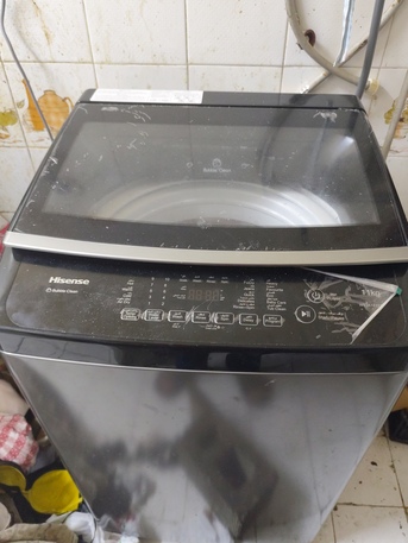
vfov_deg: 67.3
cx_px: 204
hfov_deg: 53.1
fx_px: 408
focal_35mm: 26
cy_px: 272
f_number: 1.65
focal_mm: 6.19
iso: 1600
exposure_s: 1/25
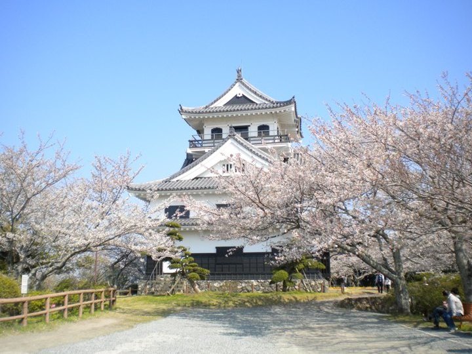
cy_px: 177
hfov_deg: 52.6
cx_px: 236
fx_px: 477
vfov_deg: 40.7
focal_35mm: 35
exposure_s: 1/388
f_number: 4.6
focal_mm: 6.3
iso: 80
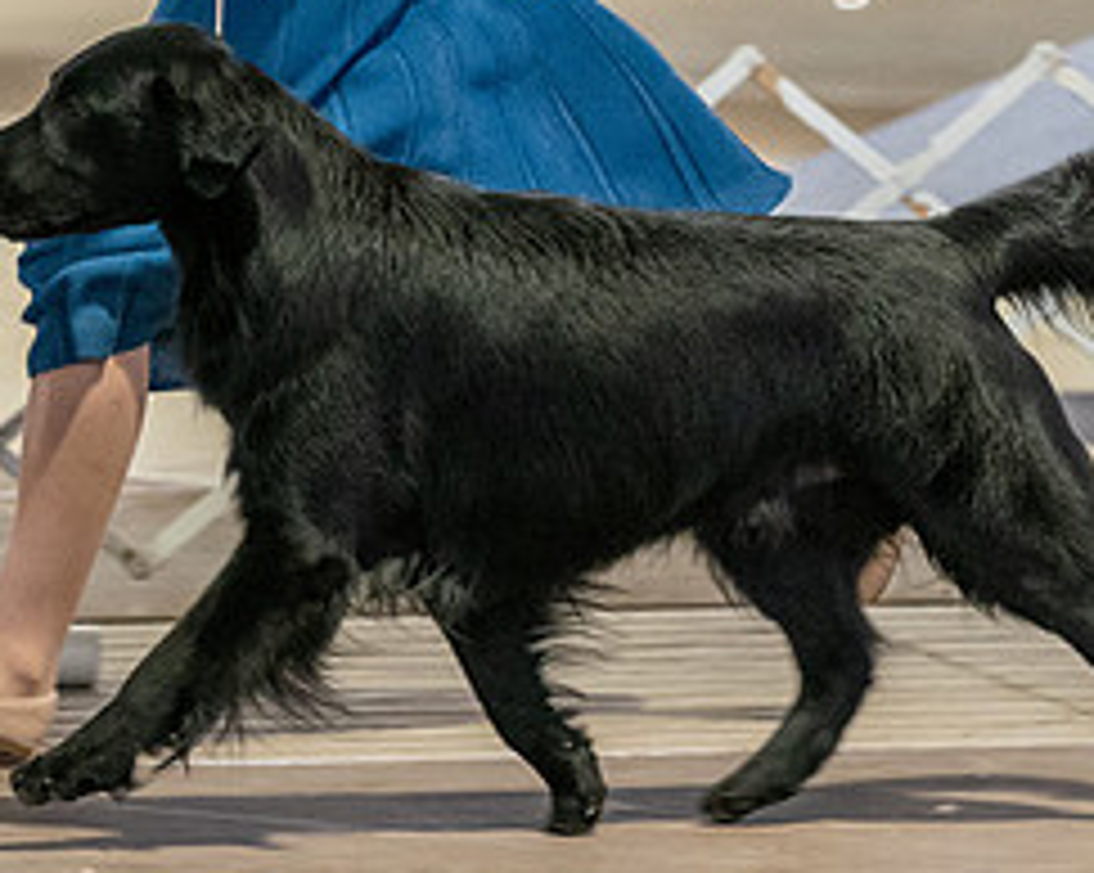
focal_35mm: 452
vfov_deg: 3.4
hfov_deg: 4.3
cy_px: 122
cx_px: 322
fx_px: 14623
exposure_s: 1/250
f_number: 3.5
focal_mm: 173
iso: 6400
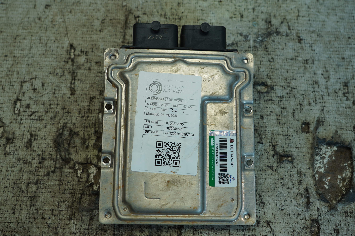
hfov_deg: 49.6
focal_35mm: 39
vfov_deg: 34.1
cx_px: 178
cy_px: 118
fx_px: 384
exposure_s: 1/100
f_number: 4
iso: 100
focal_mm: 26
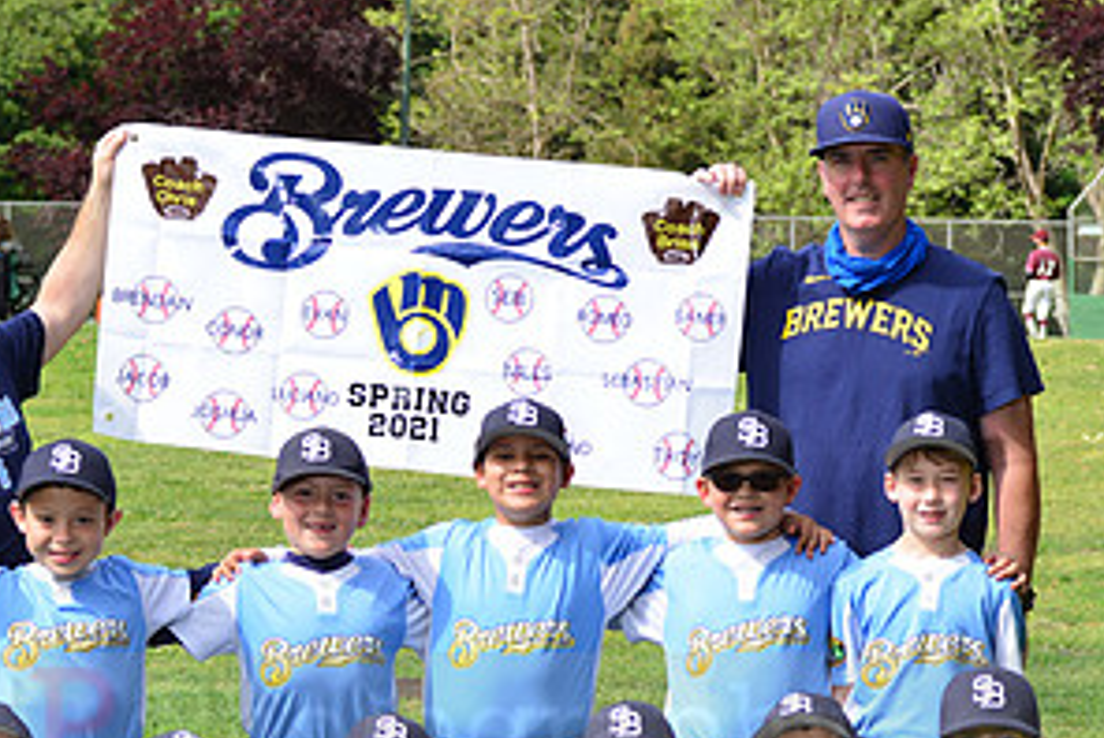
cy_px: 703
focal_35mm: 186
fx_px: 5709
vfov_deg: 7.4
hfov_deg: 11.0
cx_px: 403
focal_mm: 95
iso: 200
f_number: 10
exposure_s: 1/200
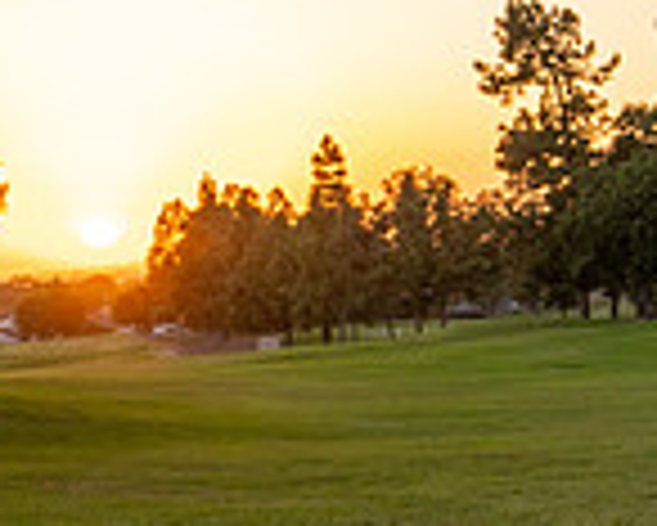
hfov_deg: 13.7
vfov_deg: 14.4
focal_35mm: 107
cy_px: 290
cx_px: 1497
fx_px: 2082
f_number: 7.1
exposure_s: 1/160
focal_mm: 24
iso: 320
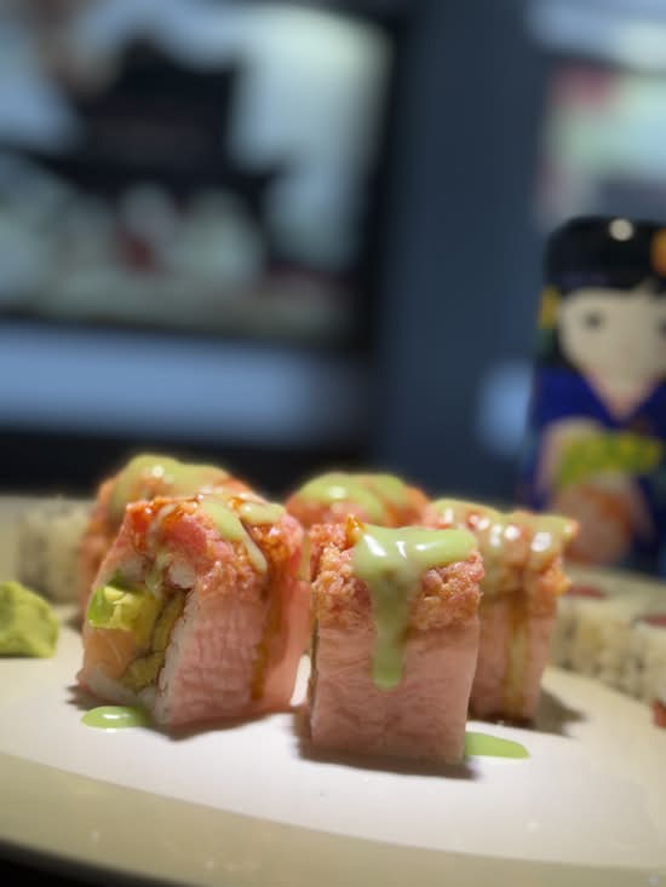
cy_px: 444
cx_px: 333
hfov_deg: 30.3
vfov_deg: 39.7
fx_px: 1231
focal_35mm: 48
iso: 50
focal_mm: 6.76
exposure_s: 1/60
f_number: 1.78
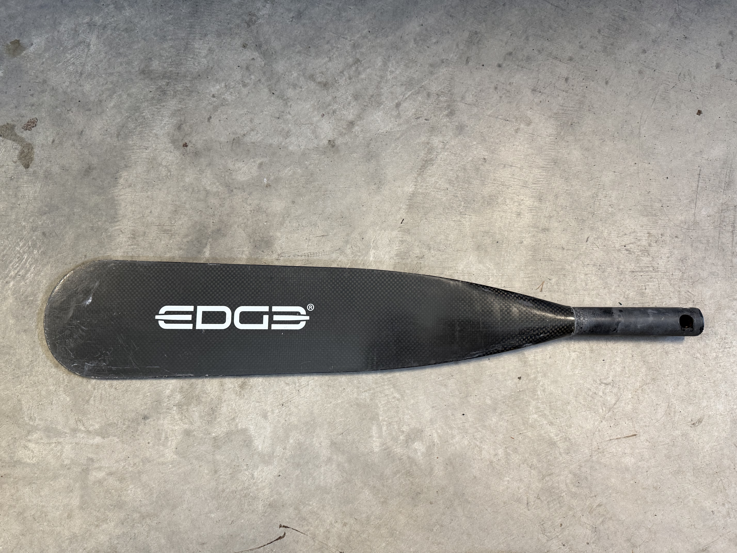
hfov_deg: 71.6
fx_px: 511
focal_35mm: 24
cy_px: 276
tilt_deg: -81.7
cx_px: 368
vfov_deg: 56.8
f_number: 1.78
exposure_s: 1/60
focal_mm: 6.76
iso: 200
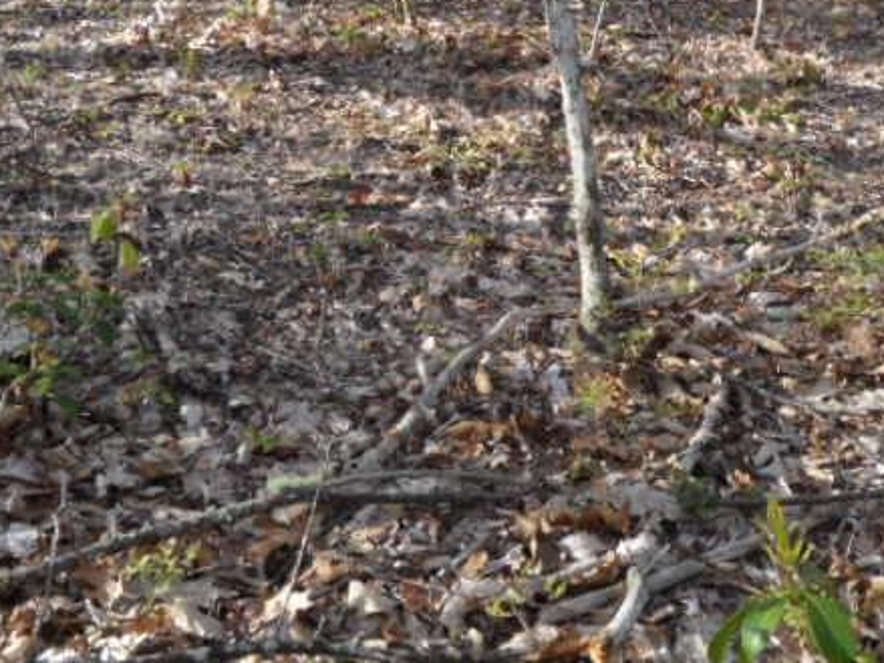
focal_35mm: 63
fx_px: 1608
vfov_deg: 22.1
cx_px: 606
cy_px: -46
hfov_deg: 30.5
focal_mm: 4.9
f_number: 3.5
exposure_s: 1/125
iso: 80
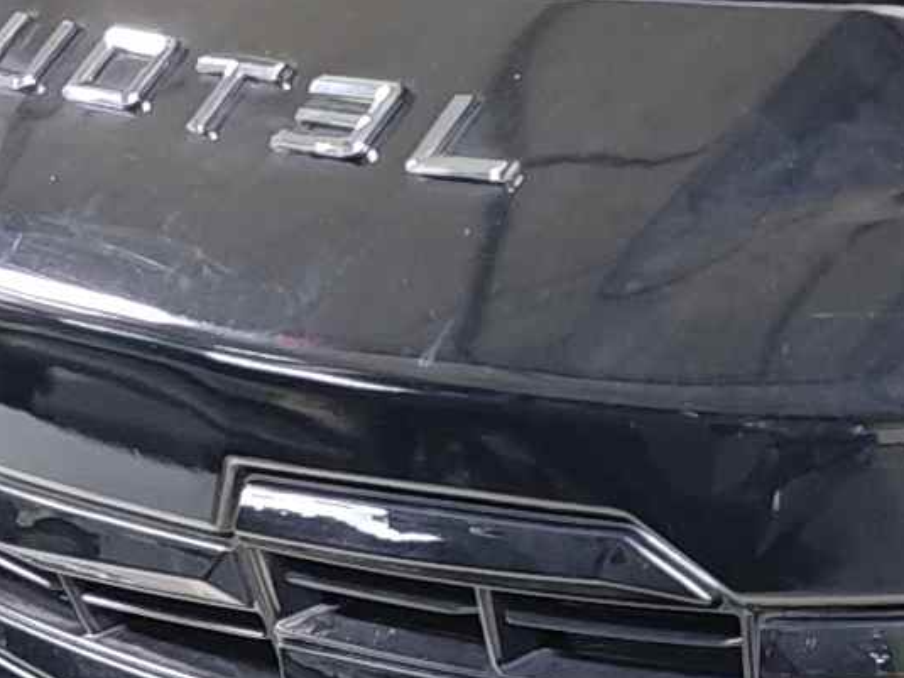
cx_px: 2509
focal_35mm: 176
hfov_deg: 9.4
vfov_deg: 8.4
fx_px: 4595
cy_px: 373
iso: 320
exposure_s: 1/40
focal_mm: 8.7
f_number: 1.9
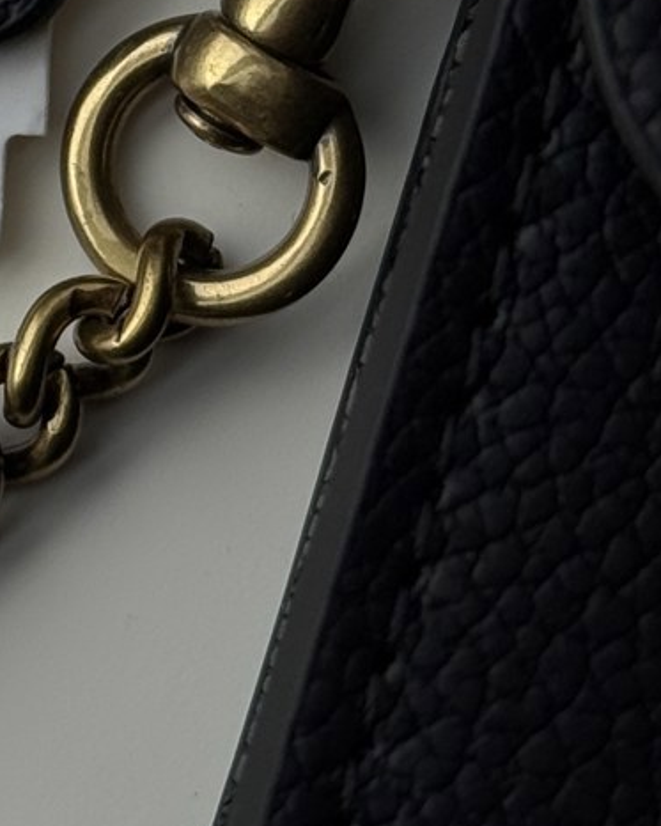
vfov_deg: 9.5
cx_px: -404
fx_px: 4914
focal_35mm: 201
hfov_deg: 7.5
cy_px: -126
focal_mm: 6.76
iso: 64
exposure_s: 1/1167
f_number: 1.78
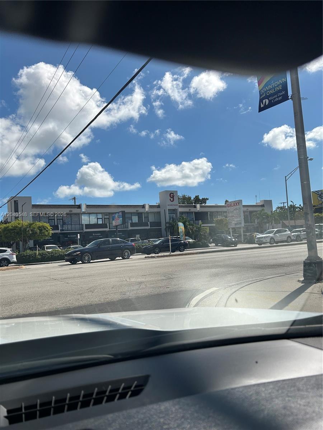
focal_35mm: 26
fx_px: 323
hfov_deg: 53.1
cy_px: 215
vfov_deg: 67.3
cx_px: 162
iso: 50
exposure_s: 1/7463
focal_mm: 5.7
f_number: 1.5
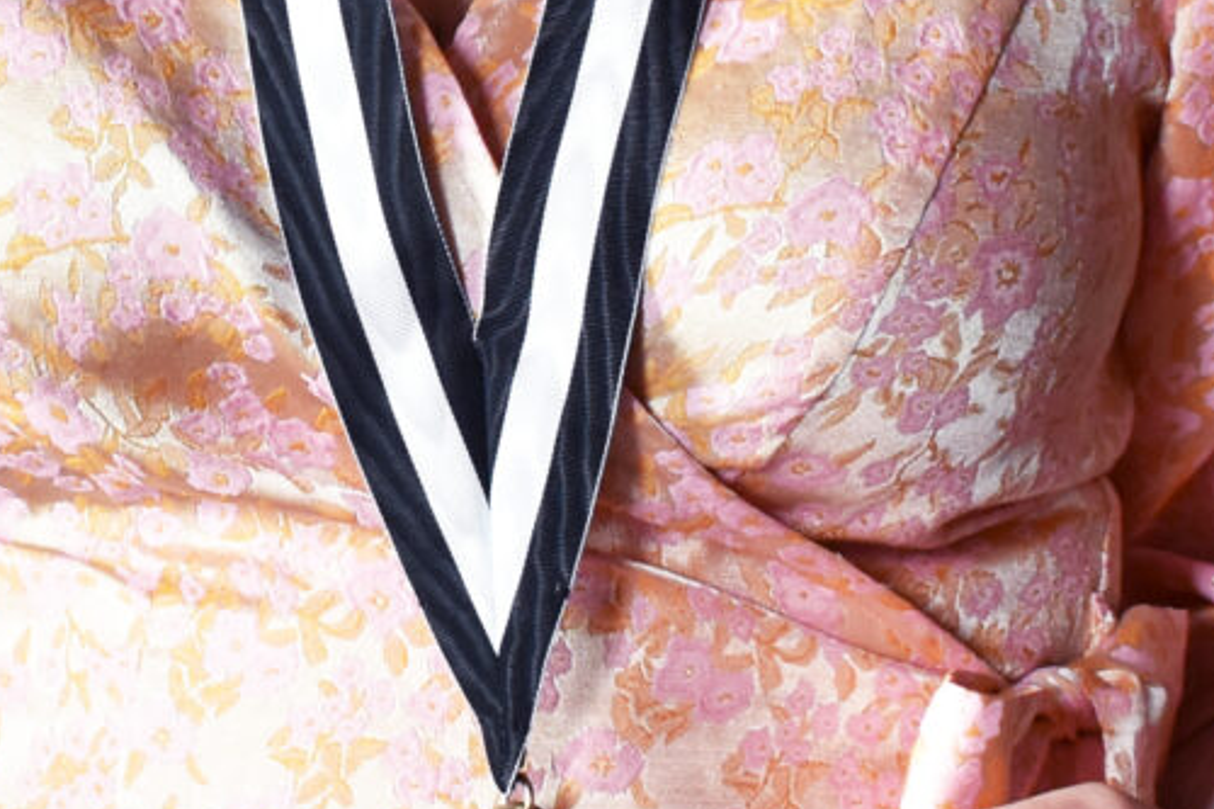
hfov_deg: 12.0
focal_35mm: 169
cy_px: -38
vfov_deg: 8.1
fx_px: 5697
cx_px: -148
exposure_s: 1/80
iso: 400
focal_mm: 22
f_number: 4.5
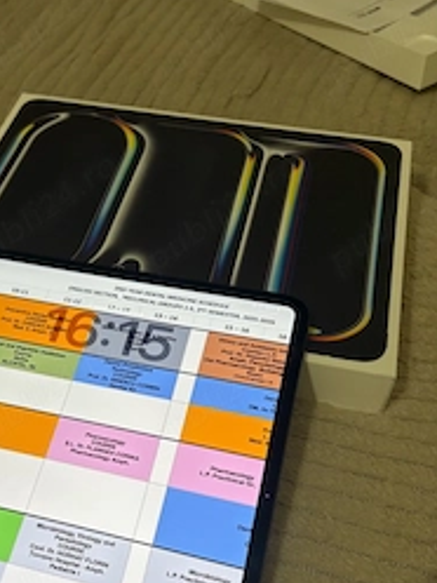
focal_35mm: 42
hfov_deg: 33.4
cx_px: 87
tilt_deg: -50.0
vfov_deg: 43.6
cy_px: 425
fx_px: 707
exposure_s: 1/100
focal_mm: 5.96
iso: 80
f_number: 1.6
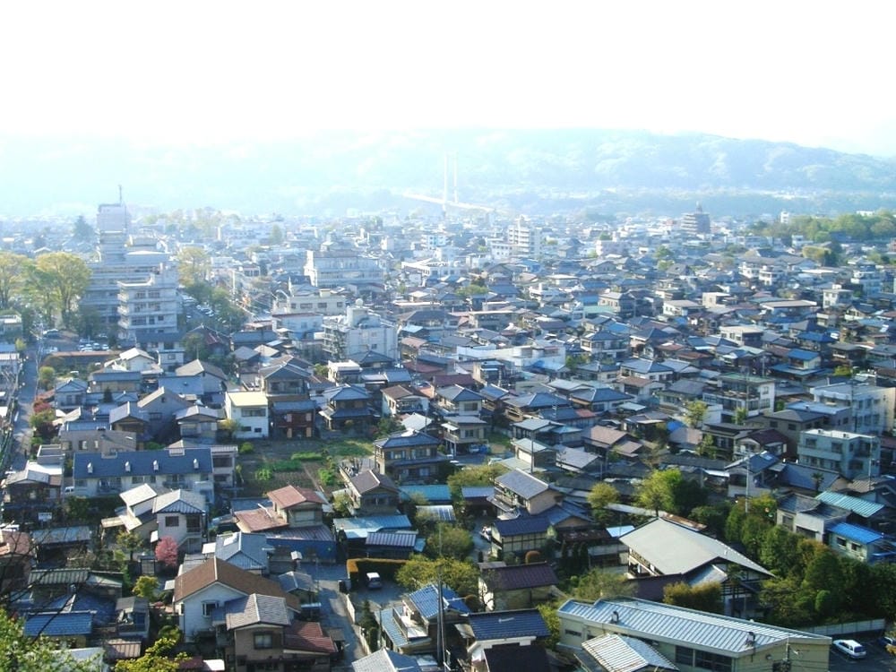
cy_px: 336
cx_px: 448
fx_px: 1268
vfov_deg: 29.7
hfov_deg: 38.9
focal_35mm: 49
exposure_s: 1/320
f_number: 5
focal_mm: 8.2
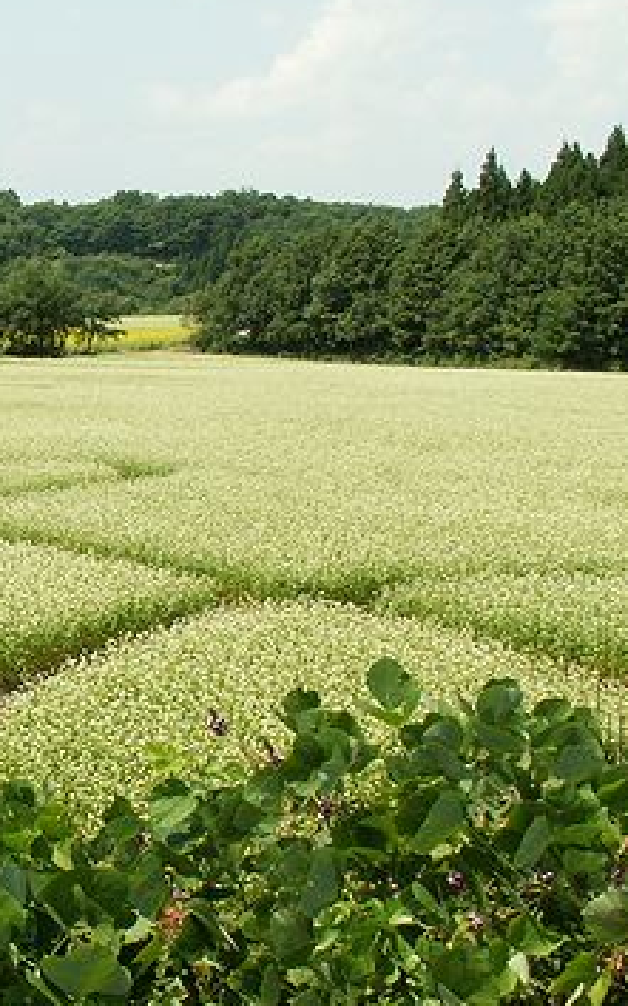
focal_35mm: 67
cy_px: 554
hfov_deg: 18.1
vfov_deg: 30.6
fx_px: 1836
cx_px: -193
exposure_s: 1/125
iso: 50
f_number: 8
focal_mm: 5.86
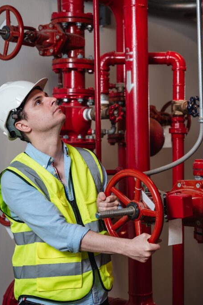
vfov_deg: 26.1
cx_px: 171
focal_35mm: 78
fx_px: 658
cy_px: 153
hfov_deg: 17.4
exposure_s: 1/125
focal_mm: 51.5
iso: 320
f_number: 2.8
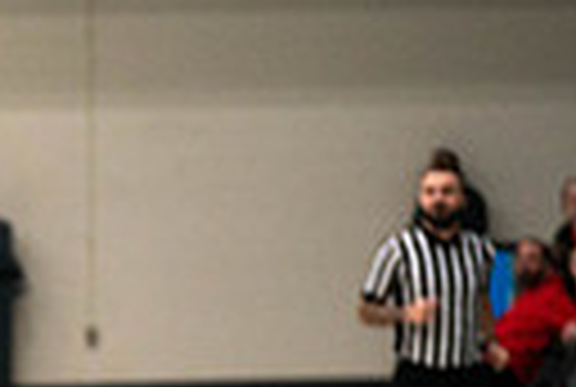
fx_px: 5068
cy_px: 677
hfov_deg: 6.3
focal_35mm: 316
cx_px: -634
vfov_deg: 4.3
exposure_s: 1/1000
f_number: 2.8
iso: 2000
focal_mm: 70
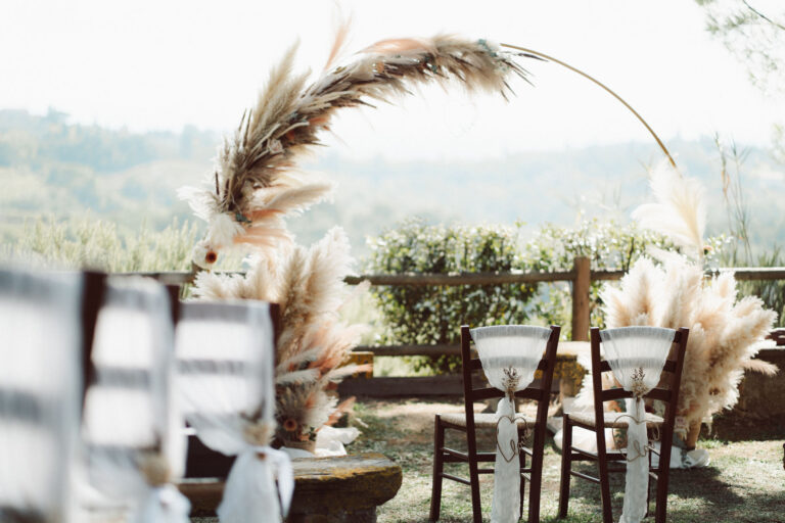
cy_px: 262
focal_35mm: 85
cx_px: 392
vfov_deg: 16.1
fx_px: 1853
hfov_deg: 23.9
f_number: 1.8
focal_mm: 85
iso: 200
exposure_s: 1/2500
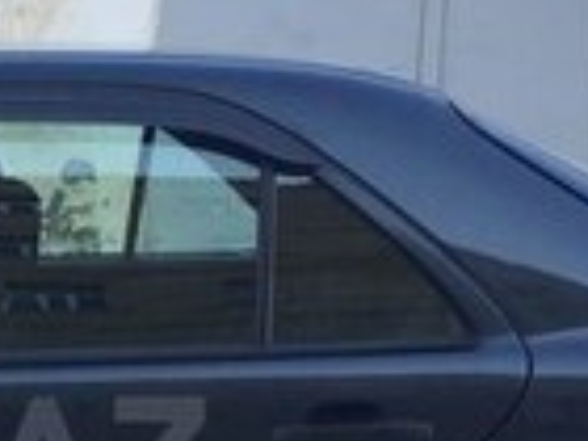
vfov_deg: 10.7
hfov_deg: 13.7
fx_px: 2327
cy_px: 460
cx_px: -223
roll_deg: -2.0
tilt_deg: -8.2
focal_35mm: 137
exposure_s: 1/327
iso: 32
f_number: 2.2
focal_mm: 4.15
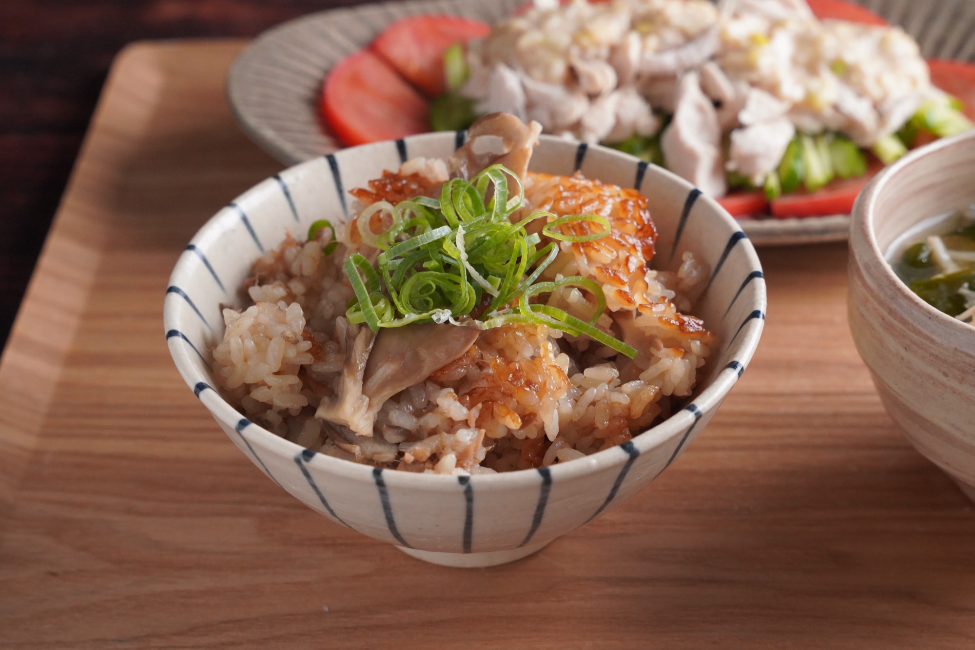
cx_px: 488
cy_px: 325
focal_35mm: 70
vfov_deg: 19.5
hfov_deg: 28.8
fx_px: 1896
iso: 6400
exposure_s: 1/125
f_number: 10
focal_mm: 70
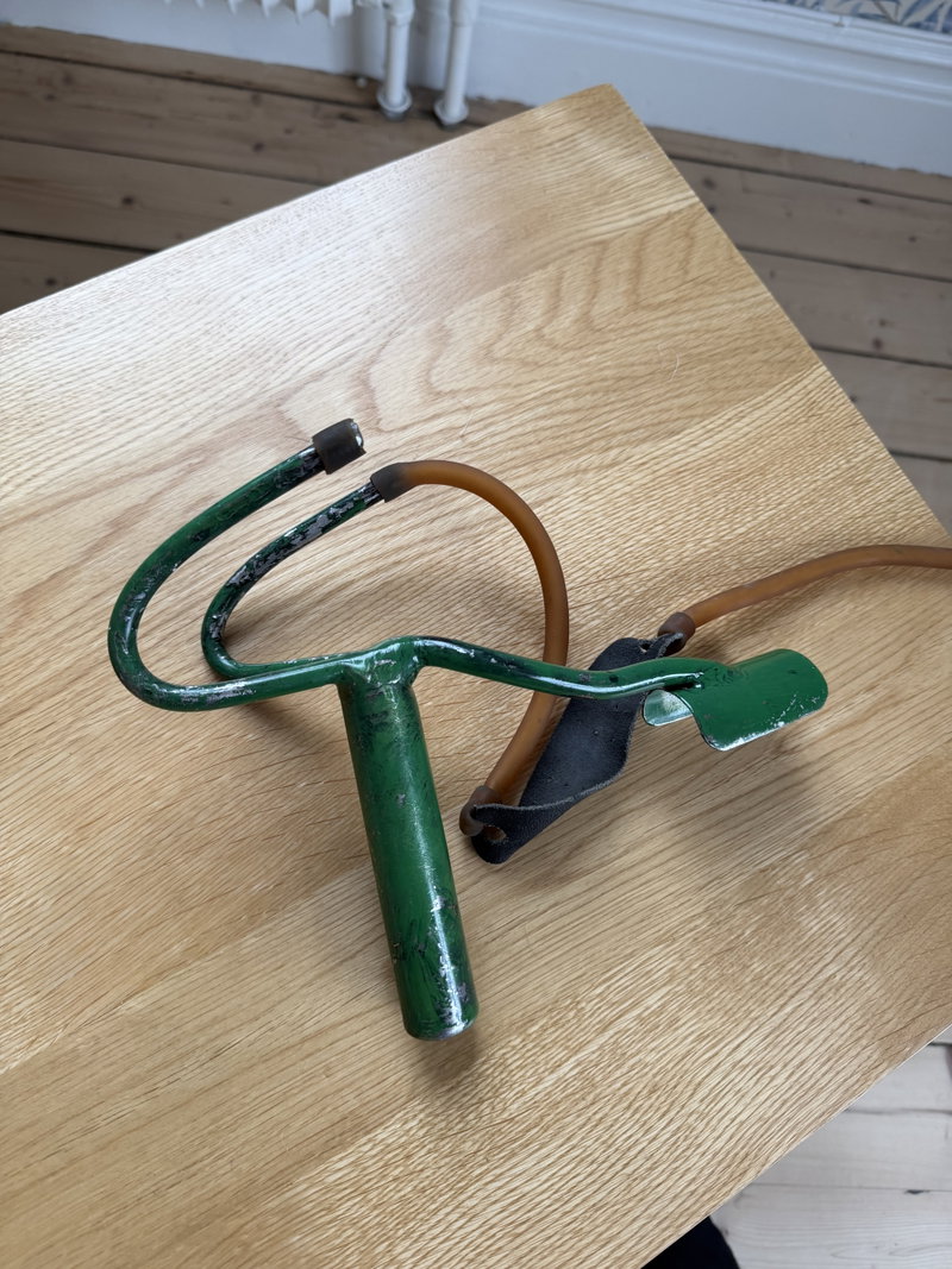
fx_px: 880
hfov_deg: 56.8
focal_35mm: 24
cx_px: 476
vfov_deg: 71.6
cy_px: 634
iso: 200
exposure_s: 1/104
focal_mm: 6.76
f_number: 1.78
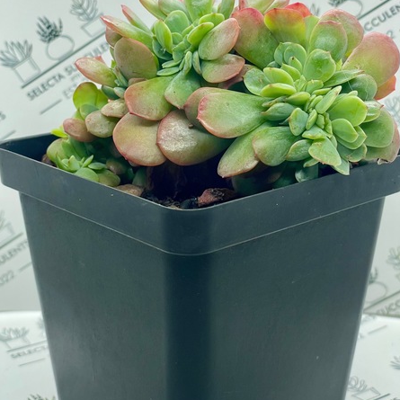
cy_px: 150
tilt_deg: -11.4
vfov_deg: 27.6
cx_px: 200
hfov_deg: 27.7
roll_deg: +0.3
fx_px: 811
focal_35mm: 62
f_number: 2
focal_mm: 6
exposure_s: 1/186
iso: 25
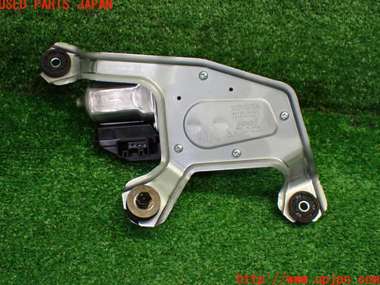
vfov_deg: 28.6
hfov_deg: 37.5
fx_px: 560
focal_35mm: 51
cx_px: 189
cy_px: 142
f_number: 3.2
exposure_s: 1/125
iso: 800
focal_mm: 9.01
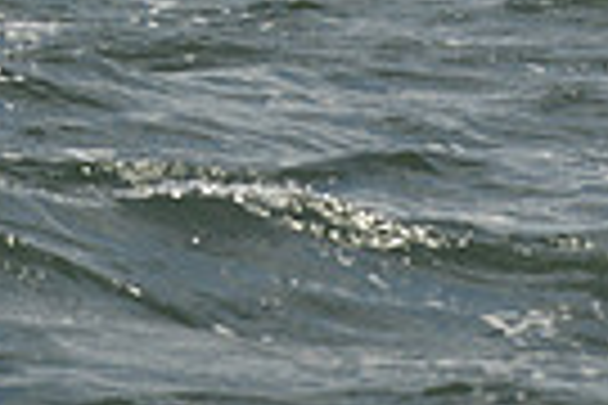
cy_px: -864
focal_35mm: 407
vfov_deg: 3.3
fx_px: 6873
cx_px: -61
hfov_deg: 5.1
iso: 280
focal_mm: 95
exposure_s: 1/1600
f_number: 9
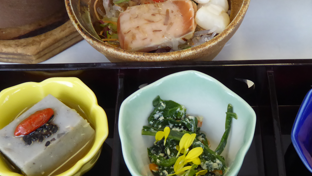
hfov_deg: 35.8
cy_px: 150
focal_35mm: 58
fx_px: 480
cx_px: 196
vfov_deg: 20.4
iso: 400
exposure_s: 1/40
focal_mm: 6.7
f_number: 3.7
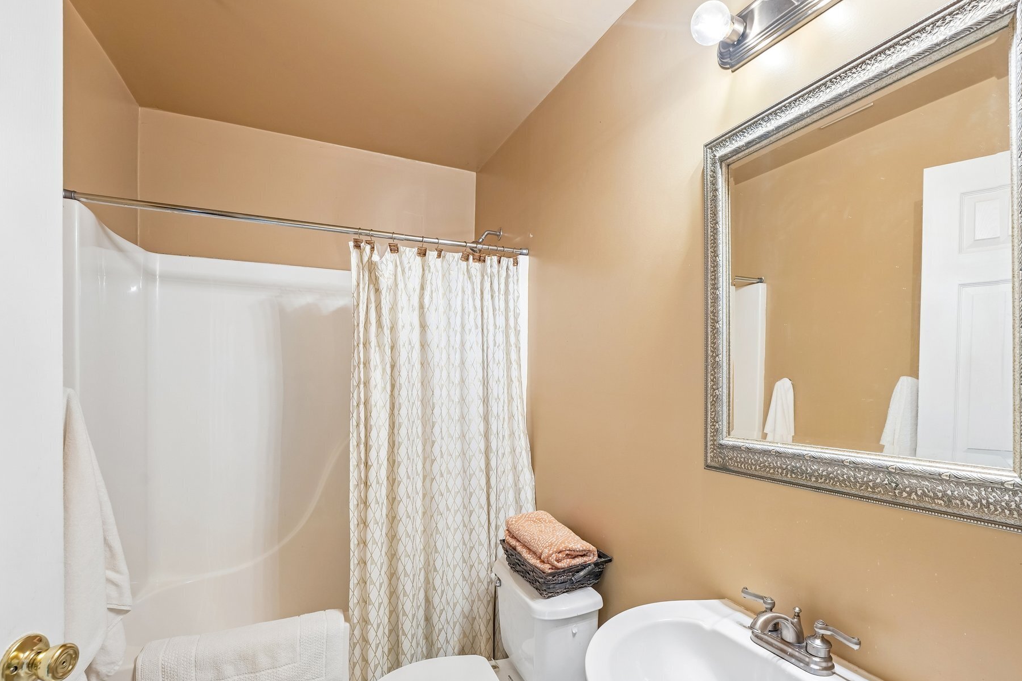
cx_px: 565
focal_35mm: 16
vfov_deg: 73.5
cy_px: 380
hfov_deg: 96.4
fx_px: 454
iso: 320
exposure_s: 1/2.5
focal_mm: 14
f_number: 8
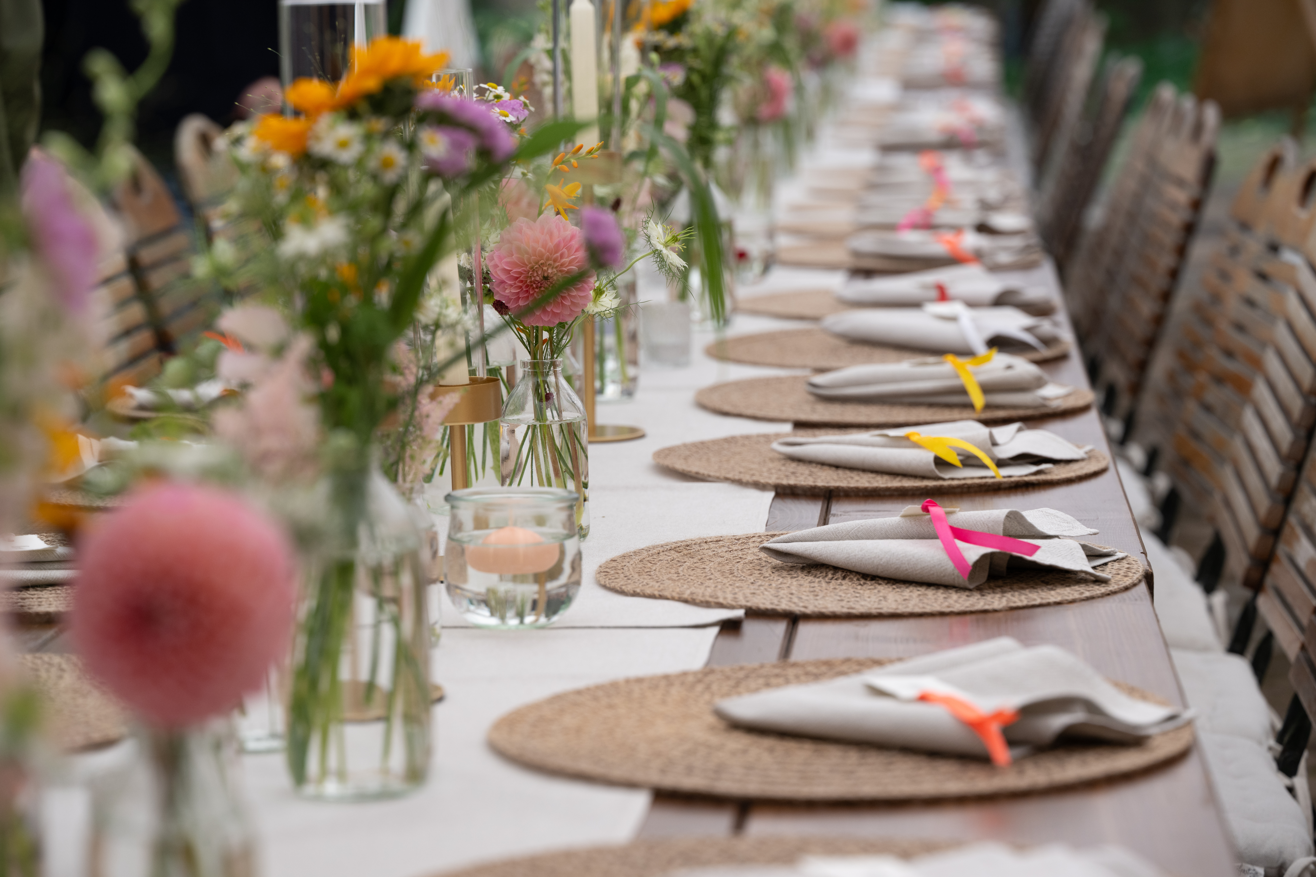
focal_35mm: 105
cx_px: 658
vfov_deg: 13.0
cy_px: 438
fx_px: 3838
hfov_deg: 19.5
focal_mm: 105
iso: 320
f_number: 5
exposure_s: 1/400
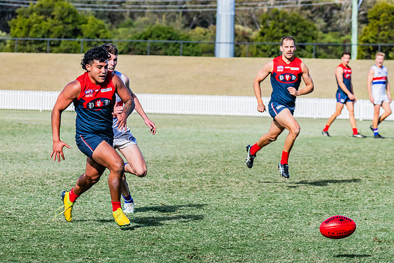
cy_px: 79
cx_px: 119
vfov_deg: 5.8
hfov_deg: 8.7
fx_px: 2602
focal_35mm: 238
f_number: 8
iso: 800
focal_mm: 170
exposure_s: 1/1600
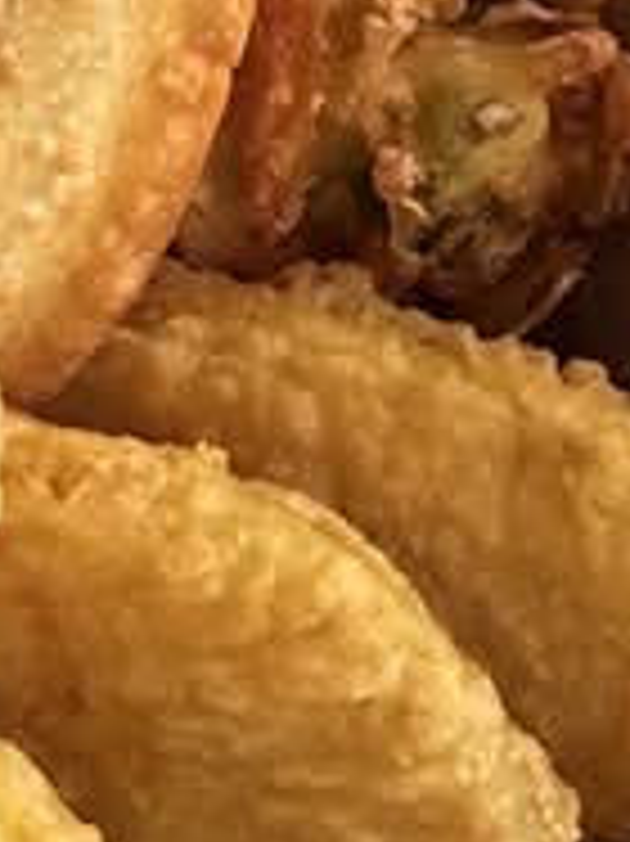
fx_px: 2284
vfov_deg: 20.8
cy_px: 529
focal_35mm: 94
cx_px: -252
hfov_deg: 14.8
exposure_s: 1/115
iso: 40
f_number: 2.2
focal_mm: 2.22
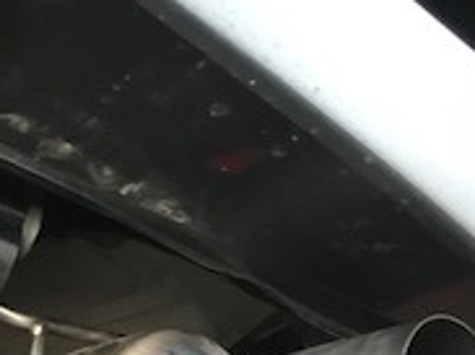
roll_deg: -19.0
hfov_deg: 18.2
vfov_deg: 14.2
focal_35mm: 98
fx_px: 1344
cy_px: 510
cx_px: -200
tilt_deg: +18.7
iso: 80
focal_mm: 3.99
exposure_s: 1/7
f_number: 1.8
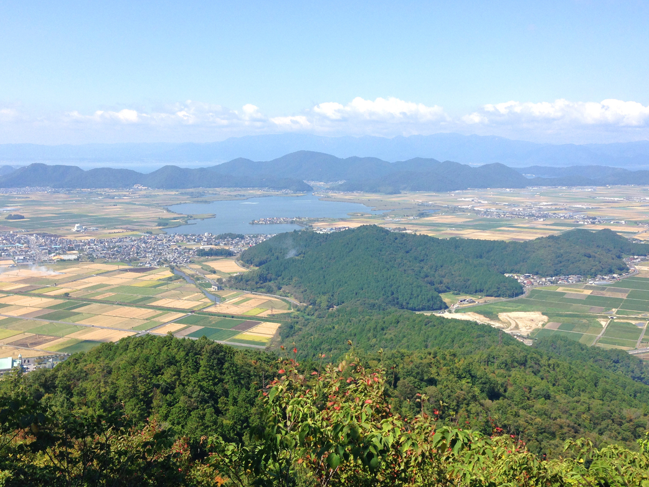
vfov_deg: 37.7
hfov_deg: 49.0
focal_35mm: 38
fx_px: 713
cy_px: 232
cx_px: 312
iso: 50
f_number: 2.4
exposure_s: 1/1323
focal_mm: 4.12
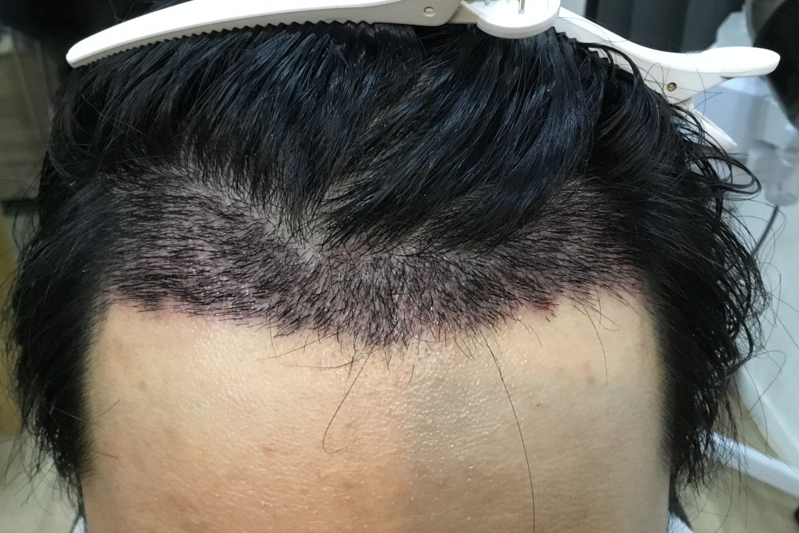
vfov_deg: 35.9
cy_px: 268
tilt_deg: -32.8
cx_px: 352
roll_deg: +2.4
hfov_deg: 51.8
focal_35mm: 37
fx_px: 821
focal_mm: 3.3
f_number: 2.4
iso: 250
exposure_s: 1/30
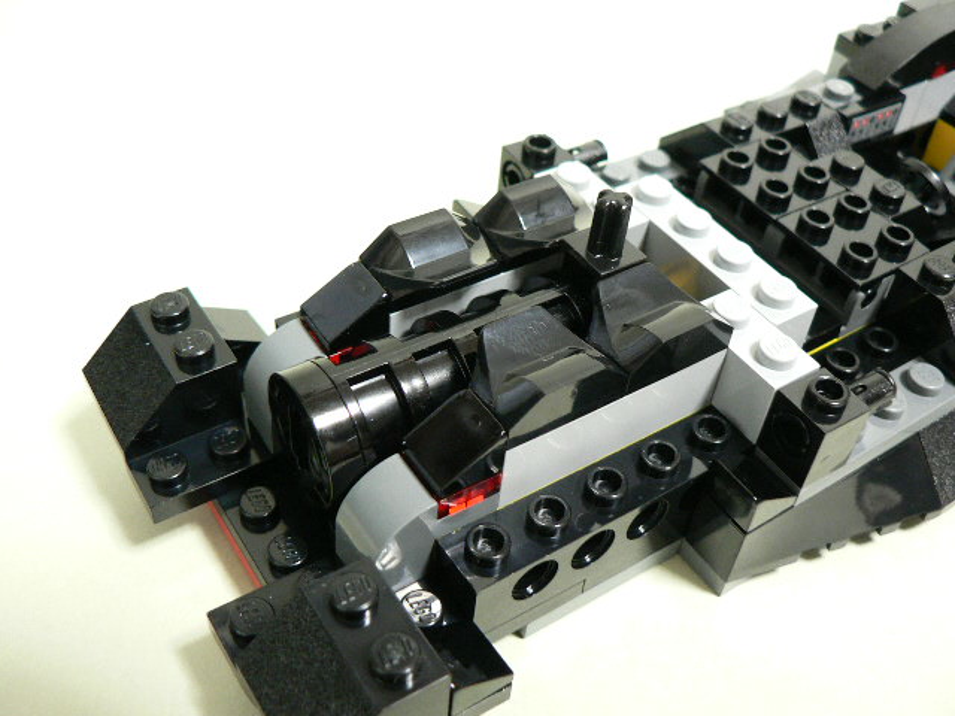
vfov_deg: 39.7
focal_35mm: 36
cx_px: 478
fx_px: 993
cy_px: 358
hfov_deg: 51.4
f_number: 2.8
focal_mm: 6
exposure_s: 1/6
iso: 200
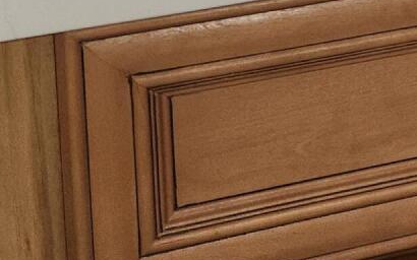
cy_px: -474
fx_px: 1352
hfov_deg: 15.7
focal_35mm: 119
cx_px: 681
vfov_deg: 9.2
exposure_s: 1/60
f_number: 1.8
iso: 40
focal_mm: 5.4
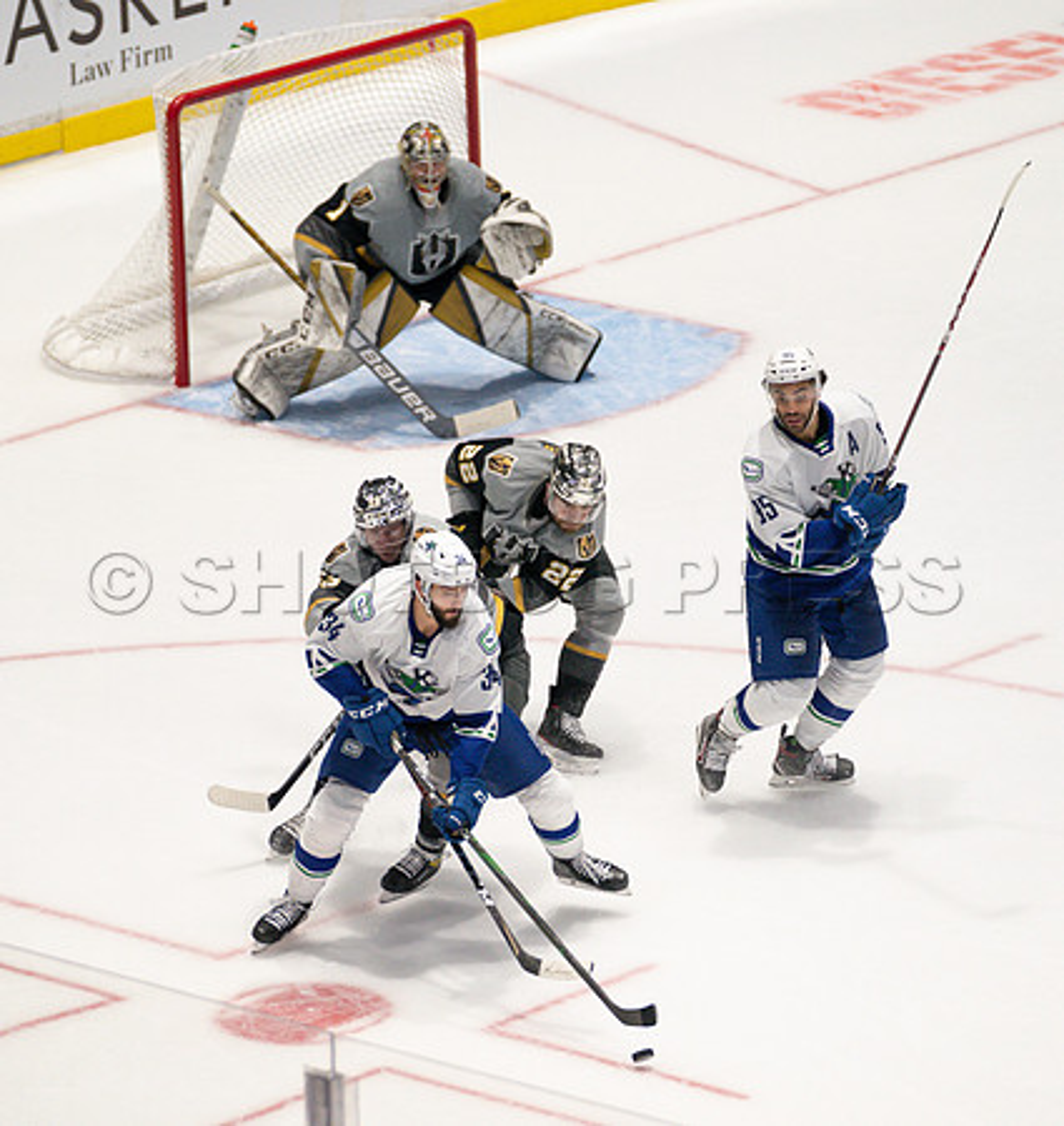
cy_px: 561
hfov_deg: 5.9
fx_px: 10351
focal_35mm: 289
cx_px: 478
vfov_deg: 6.2
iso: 2500
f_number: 4
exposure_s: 1/800
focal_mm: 211
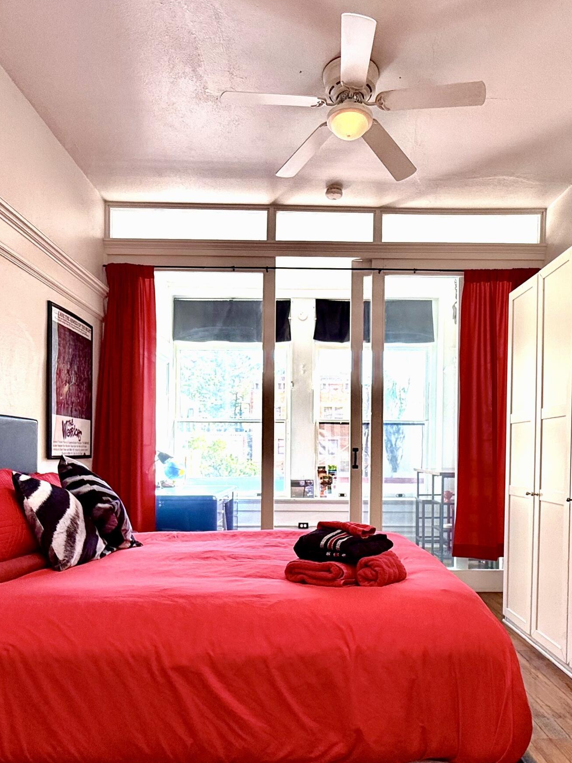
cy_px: 456
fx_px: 529
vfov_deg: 70.9
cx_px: 306
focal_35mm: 24
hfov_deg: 56.8
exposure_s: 1/99
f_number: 2.2
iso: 64
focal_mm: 2.22
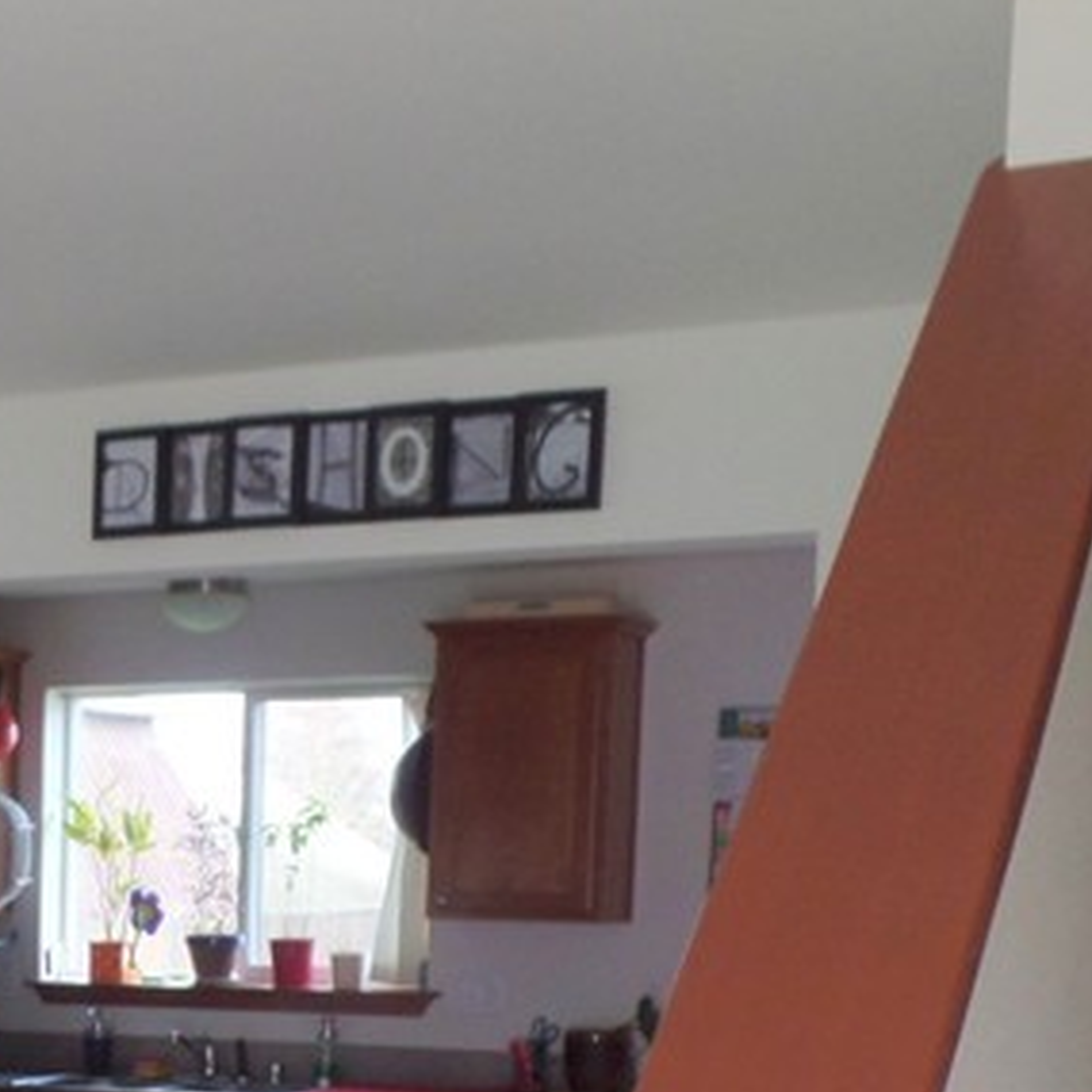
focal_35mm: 73
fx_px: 2605
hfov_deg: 20.9
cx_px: -425
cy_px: 1092
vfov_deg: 22.7
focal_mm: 4.1
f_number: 3.2
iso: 100
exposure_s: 1/30
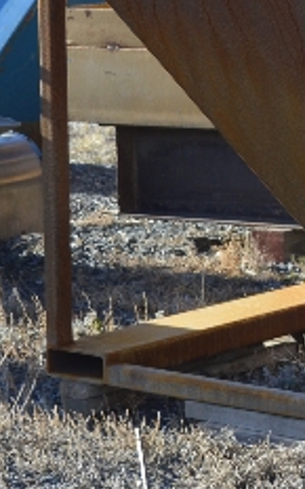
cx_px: 766
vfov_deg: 10.6
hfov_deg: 6.3
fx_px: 2628
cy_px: 14
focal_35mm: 197
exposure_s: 1/160
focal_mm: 30
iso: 100
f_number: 6.3
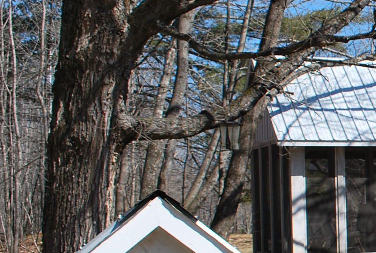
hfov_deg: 19.0
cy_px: 214
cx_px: 609
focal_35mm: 90
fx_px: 942
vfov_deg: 15.1
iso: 100
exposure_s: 1/250
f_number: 8
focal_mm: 18
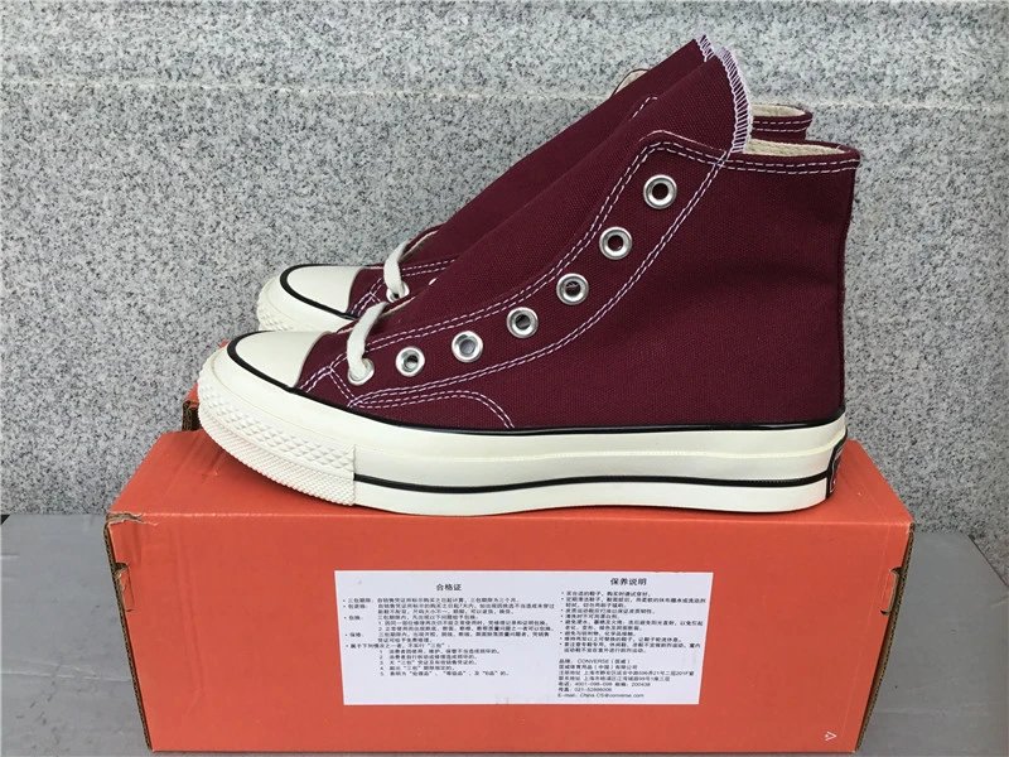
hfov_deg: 58.4
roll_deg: -1.0
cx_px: 504
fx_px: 904
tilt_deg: -25.9
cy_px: 378
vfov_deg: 45.4
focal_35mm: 31
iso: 25
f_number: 2.4
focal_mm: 3.3
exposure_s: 1/554
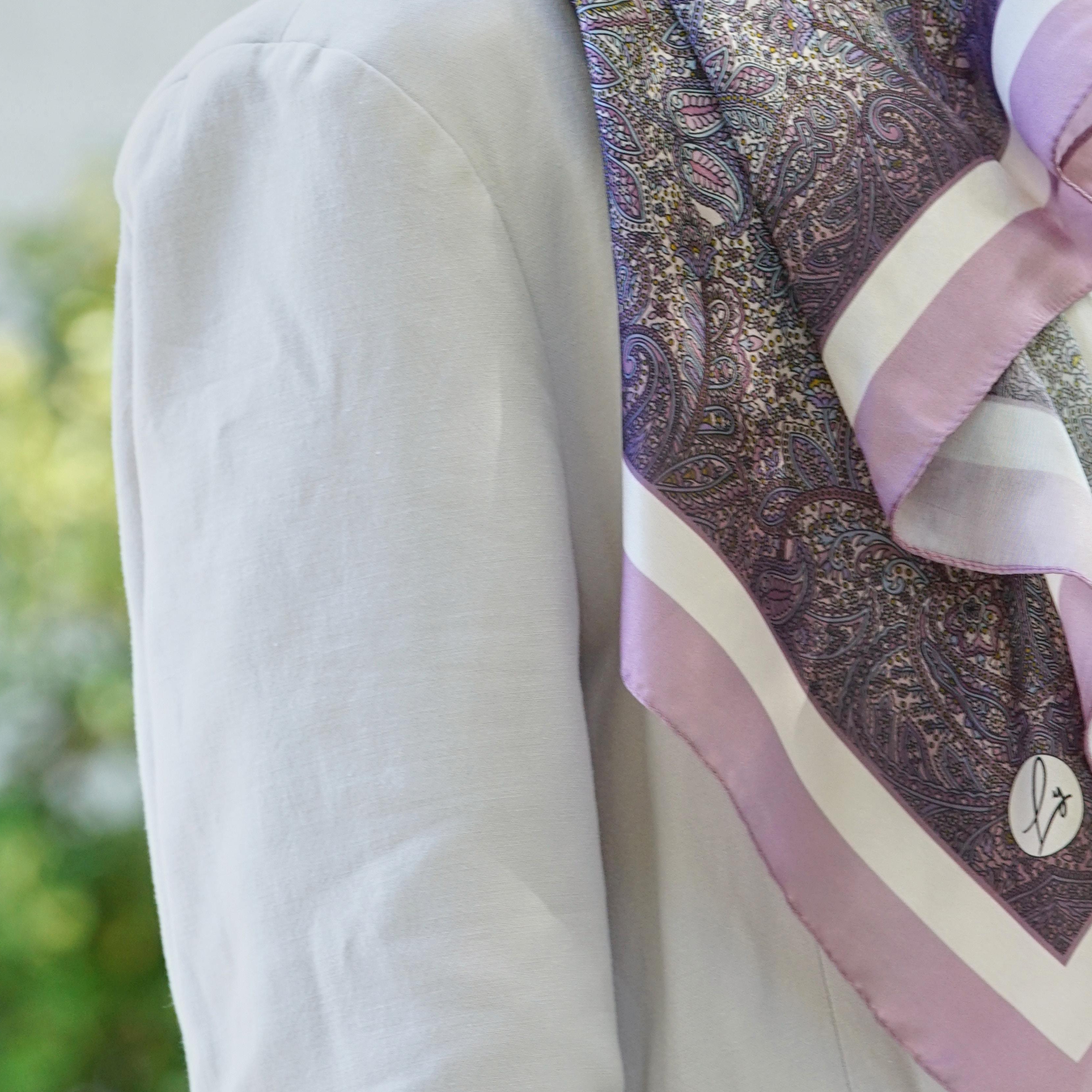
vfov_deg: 5.4
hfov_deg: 5.4
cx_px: 796
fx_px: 11564
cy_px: 57
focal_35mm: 324
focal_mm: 160
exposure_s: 1/125
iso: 500
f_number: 5.6
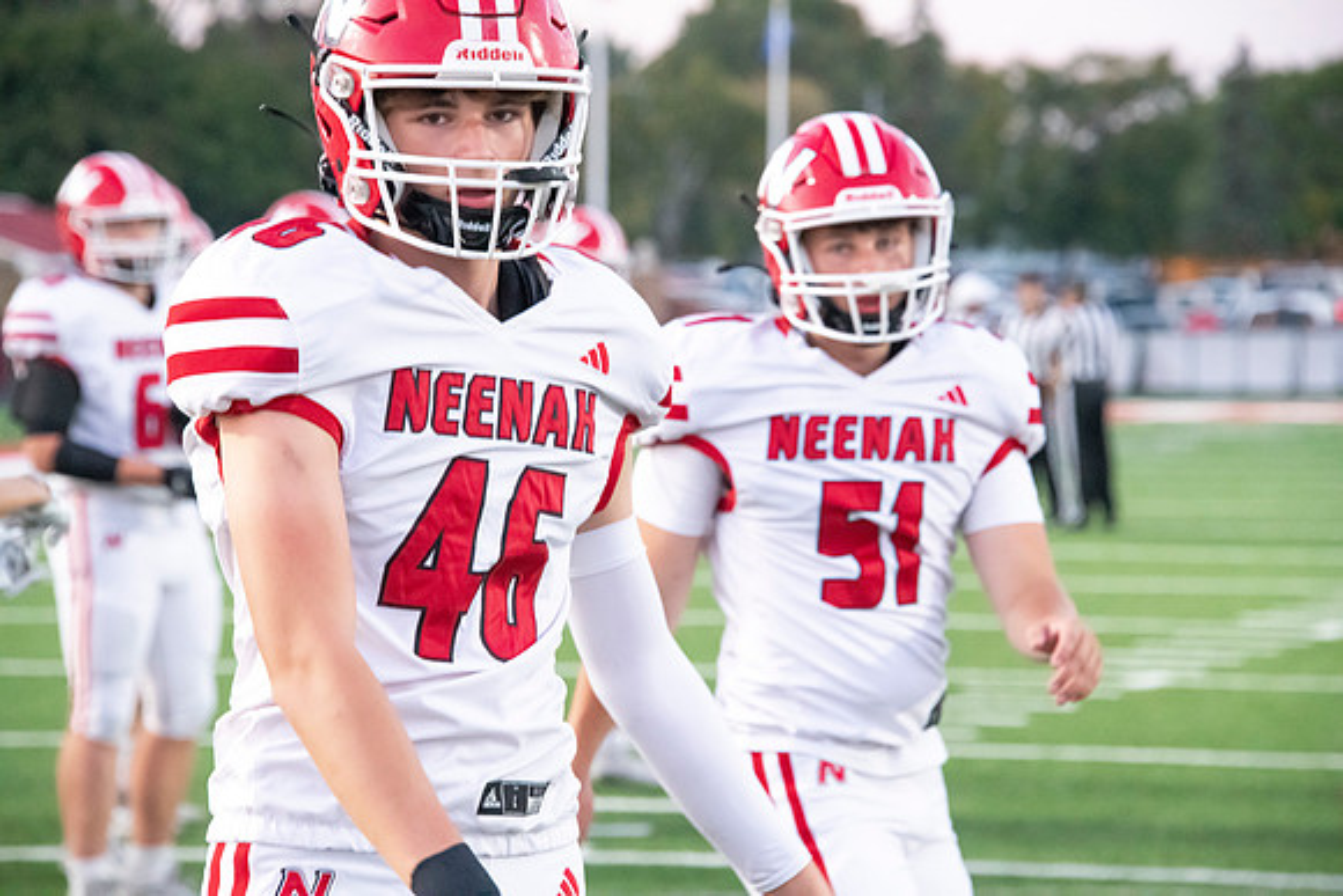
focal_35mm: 200
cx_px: 672
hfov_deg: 10.3
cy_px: 448
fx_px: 7463
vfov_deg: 6.9
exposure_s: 1/500
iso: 10000
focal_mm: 200
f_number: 7.1
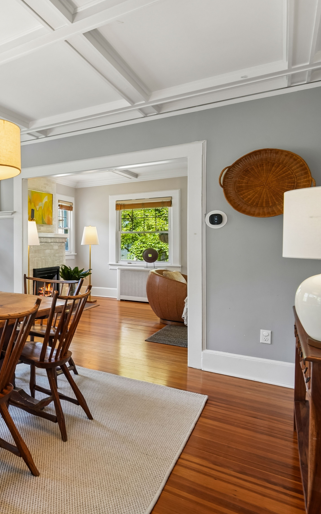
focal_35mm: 25
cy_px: 258
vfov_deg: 72.5
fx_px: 350
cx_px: -50
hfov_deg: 38.5
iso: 400
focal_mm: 16
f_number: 8
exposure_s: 1/10
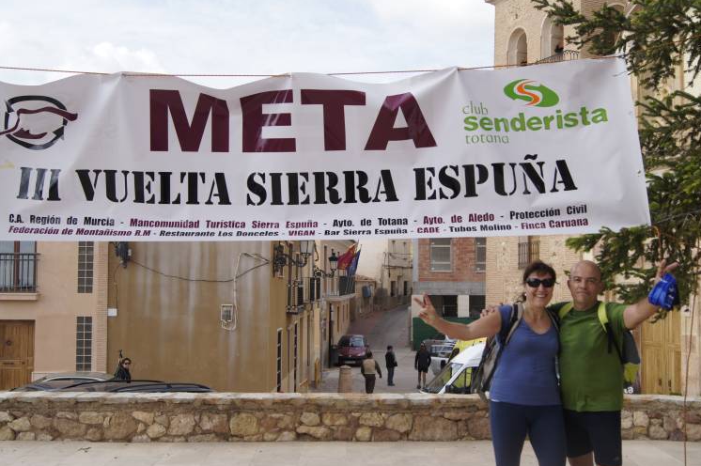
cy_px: 232
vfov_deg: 32.6
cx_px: 383
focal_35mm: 41
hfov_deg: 47.4
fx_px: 798
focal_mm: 24
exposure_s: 1/640
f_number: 5
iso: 200
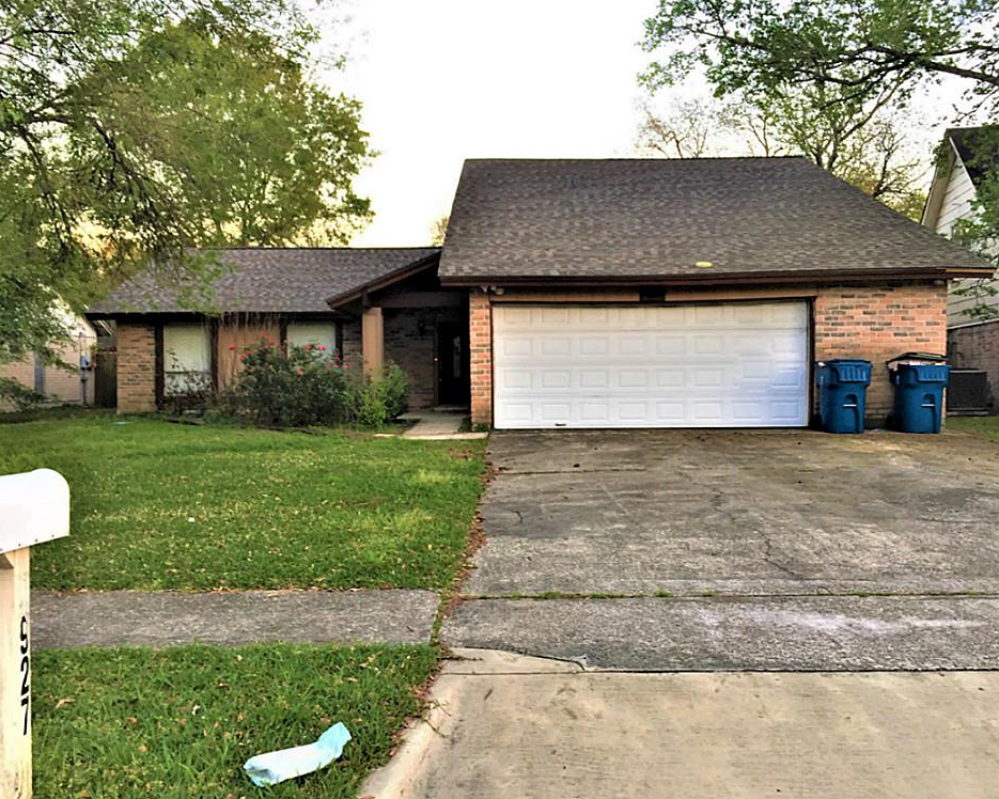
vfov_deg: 47.1
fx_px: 917
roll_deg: -0.3
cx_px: 502
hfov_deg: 57.2
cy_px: 395
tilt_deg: -2.5
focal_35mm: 31
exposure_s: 1/40
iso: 32
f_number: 2.2
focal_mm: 4.15
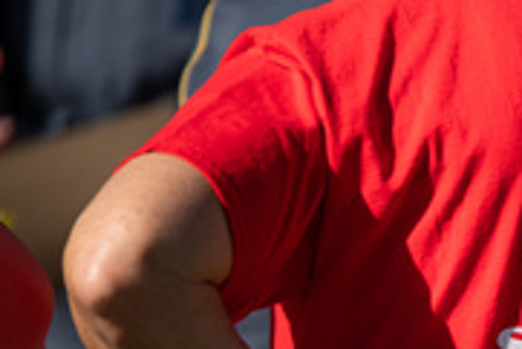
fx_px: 7212
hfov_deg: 4.1
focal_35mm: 497
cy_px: 342
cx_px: 646
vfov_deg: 2.8
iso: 100
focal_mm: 200
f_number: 2.8
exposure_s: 1/1600
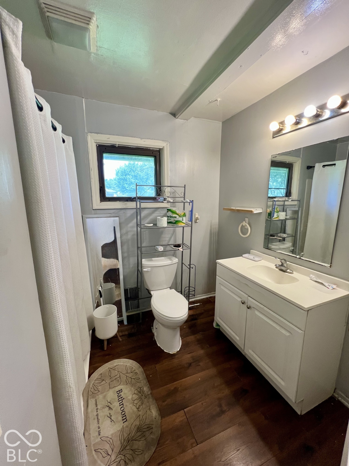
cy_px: 233
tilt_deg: -9.5
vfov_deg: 106.2
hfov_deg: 89.9
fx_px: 175
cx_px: 174
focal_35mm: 13
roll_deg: +0.4
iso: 160
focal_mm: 1.57
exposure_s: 1/120
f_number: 1.8
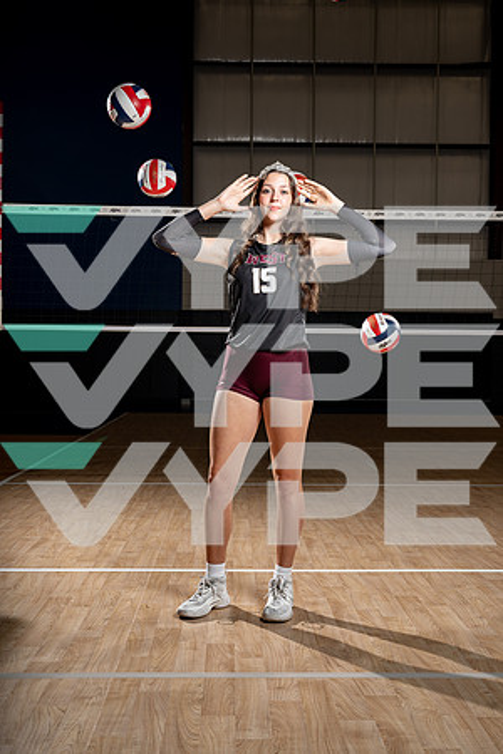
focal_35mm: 43
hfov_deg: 31.2
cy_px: 377
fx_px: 901
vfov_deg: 45.4
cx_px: 252
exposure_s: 1/250
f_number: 8
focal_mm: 43
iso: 100
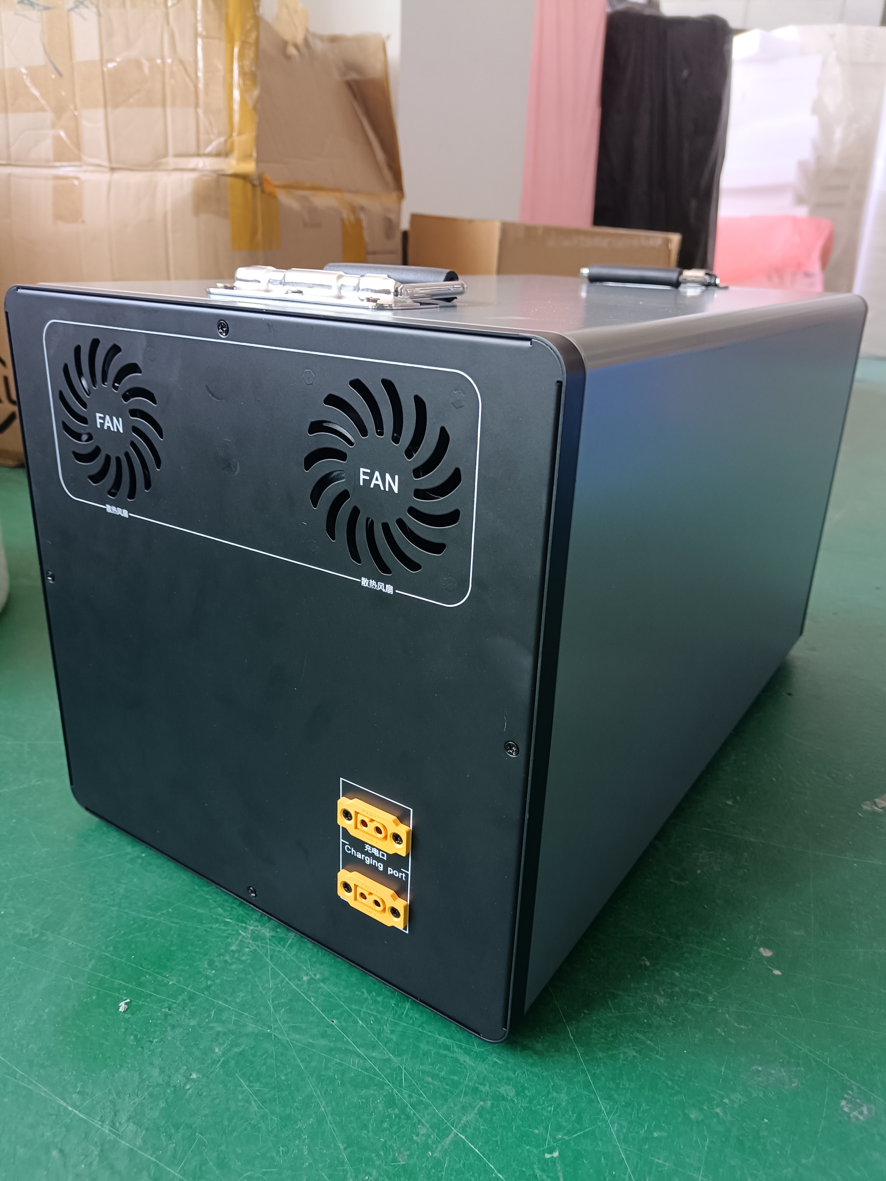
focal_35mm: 26
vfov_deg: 67.3
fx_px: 887
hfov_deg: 53.1
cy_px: 590
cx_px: 443
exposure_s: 1/33.3
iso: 663
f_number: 1.8
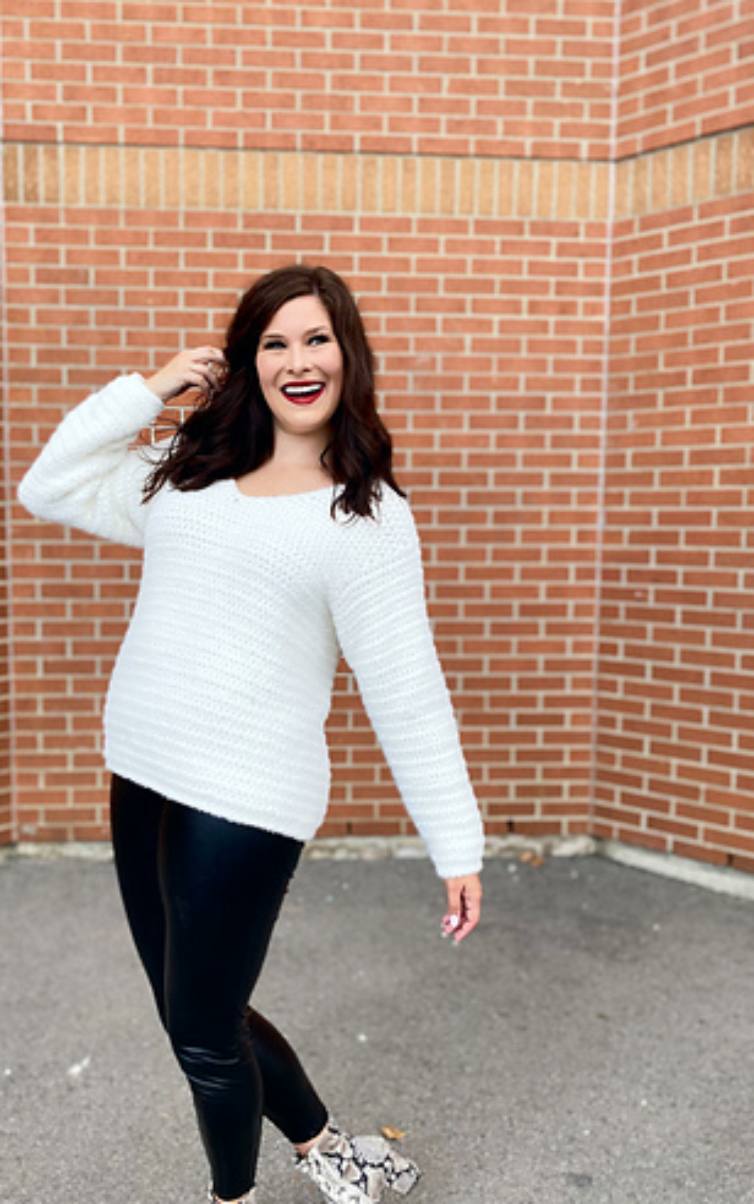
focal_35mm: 28
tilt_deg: -4.5
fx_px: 920
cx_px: 319
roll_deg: -0.8
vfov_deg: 66.4
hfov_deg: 44.5
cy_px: 607
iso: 32
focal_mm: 4.25
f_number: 1.8
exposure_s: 1/799
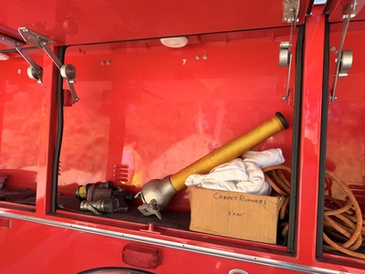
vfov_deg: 56.8
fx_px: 253
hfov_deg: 71.6
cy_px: 137
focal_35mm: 24
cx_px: 182
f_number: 1.78
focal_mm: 6.76
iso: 80
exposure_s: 1/277
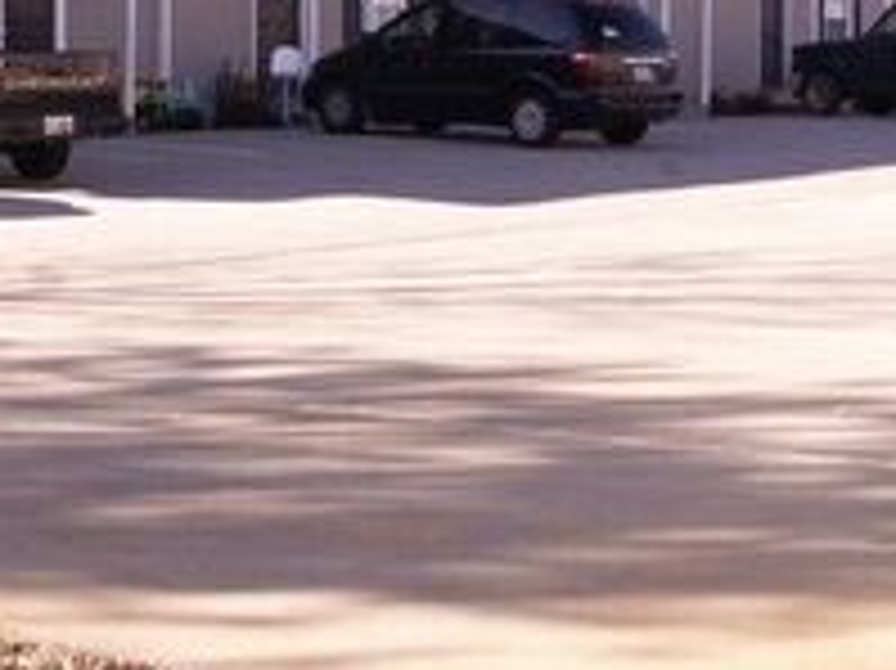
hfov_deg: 22.0
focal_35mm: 88
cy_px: 47
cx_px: 189
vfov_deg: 16.5
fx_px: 2276
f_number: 5
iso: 50
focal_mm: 5.86
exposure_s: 1/125
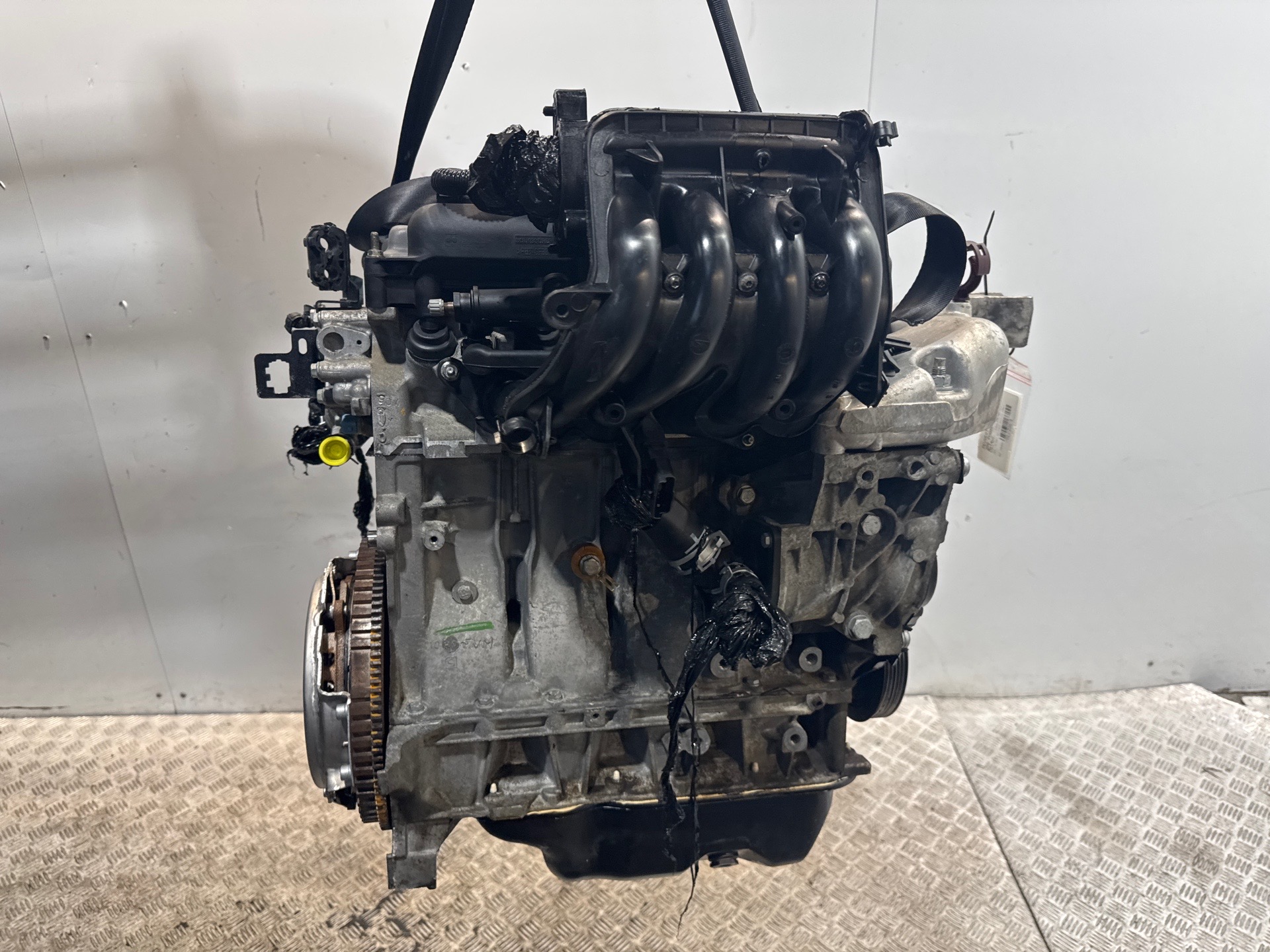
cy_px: 476
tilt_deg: -23.2
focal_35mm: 24
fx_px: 881
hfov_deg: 71.6
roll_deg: +1.9
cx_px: 635
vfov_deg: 56.8
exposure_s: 1/100
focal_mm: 6.76
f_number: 1.78
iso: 100
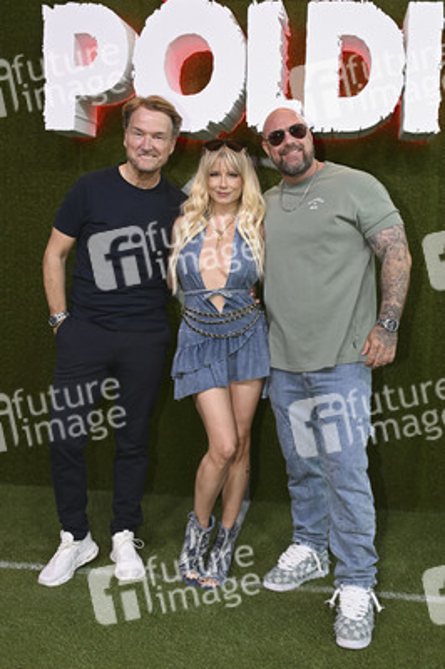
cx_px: 222
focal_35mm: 36
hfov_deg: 36.8
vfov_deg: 53.2
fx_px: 669
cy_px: 334
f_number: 4
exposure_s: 1/250
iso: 800
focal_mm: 36
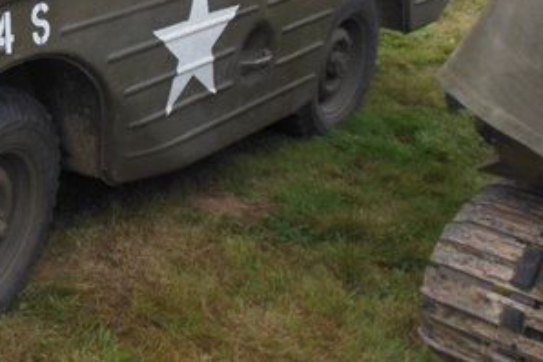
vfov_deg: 21.5
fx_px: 920
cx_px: -86
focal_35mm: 61
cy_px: 1
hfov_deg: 29.0
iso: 125
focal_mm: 4.5
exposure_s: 1/160
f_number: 3.2
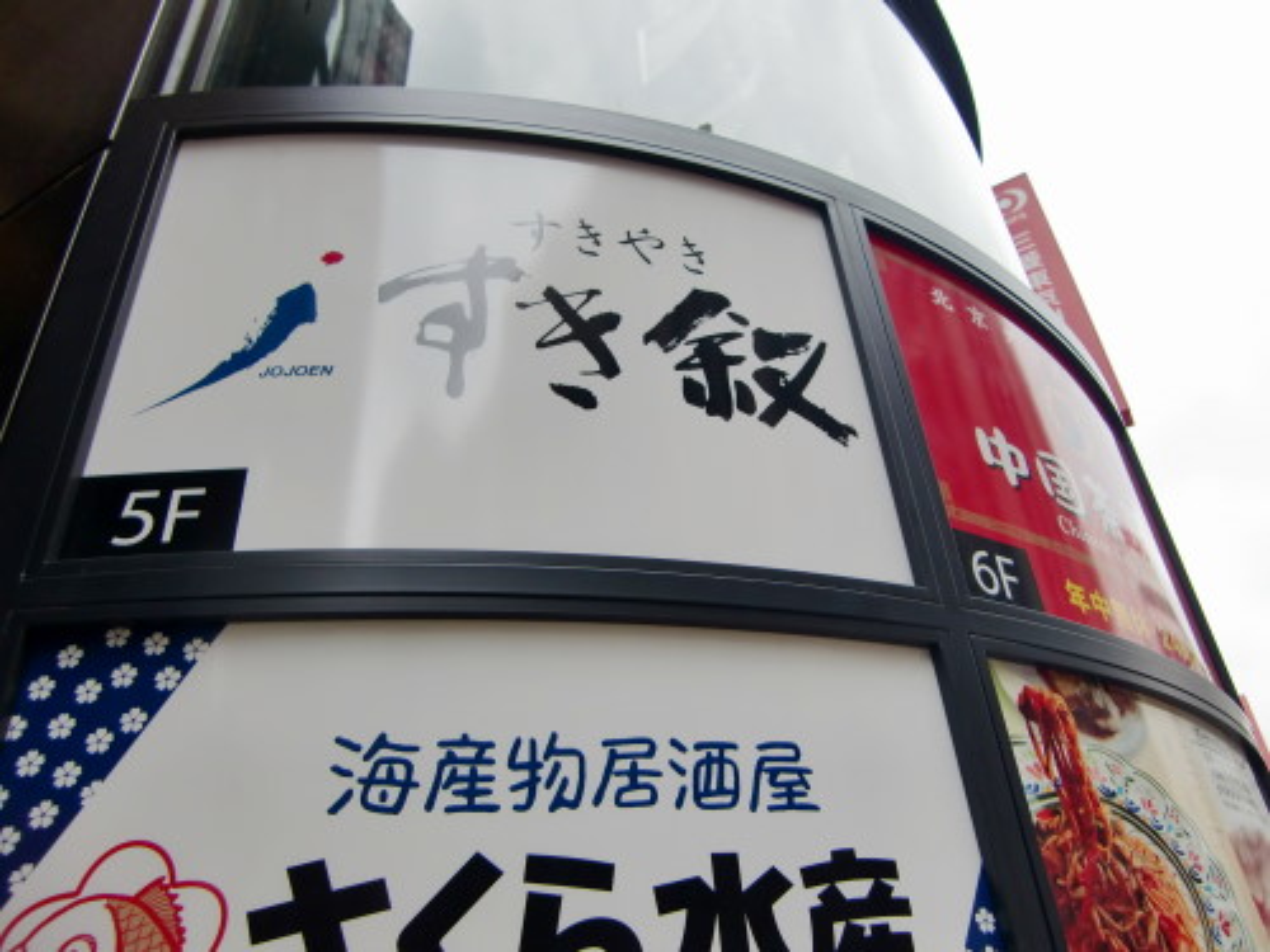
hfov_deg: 63.4
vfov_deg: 49.7
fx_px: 1027
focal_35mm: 28
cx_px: 635
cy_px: 476
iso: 64
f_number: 2.6
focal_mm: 4.9
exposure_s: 1/200
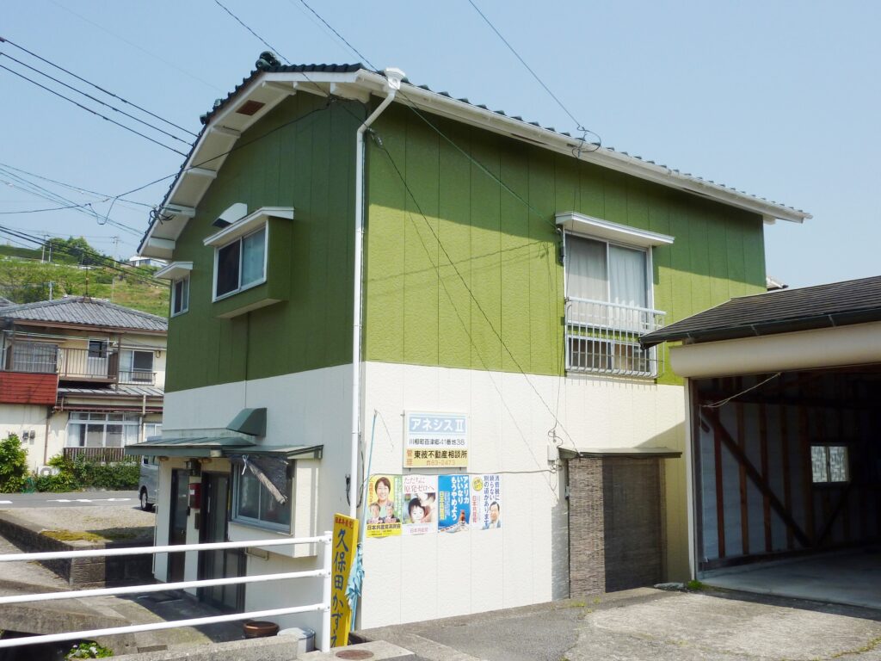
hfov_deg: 60.0
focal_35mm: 30
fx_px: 764
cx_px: 440
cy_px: 330
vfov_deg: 46.8
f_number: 5.6
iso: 80
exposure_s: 1/500
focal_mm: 5
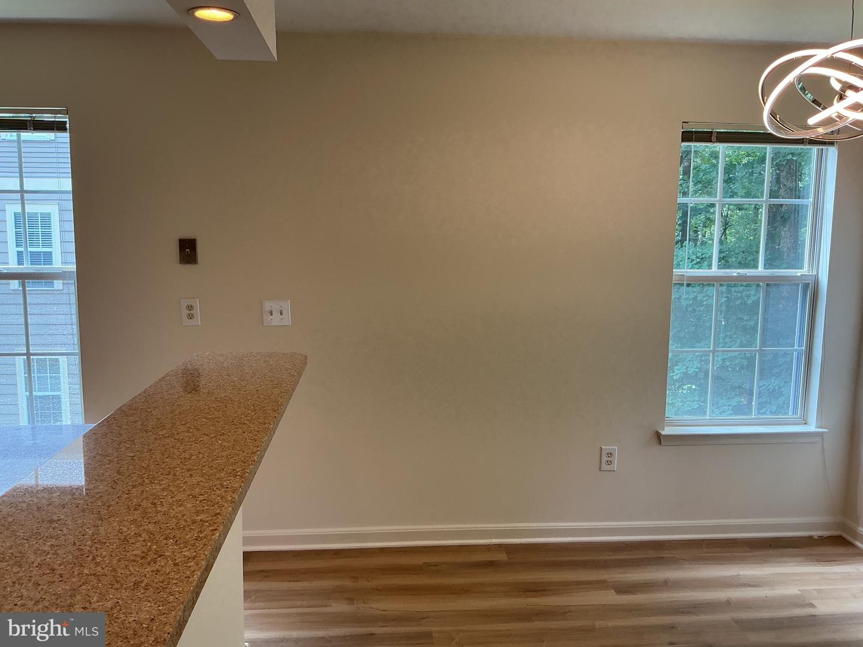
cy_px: 324
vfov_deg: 48.2
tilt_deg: -8.6
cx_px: 432
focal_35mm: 29
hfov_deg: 61.7
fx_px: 723
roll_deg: -0.9
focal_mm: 3
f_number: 1.8
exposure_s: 1/60
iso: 40
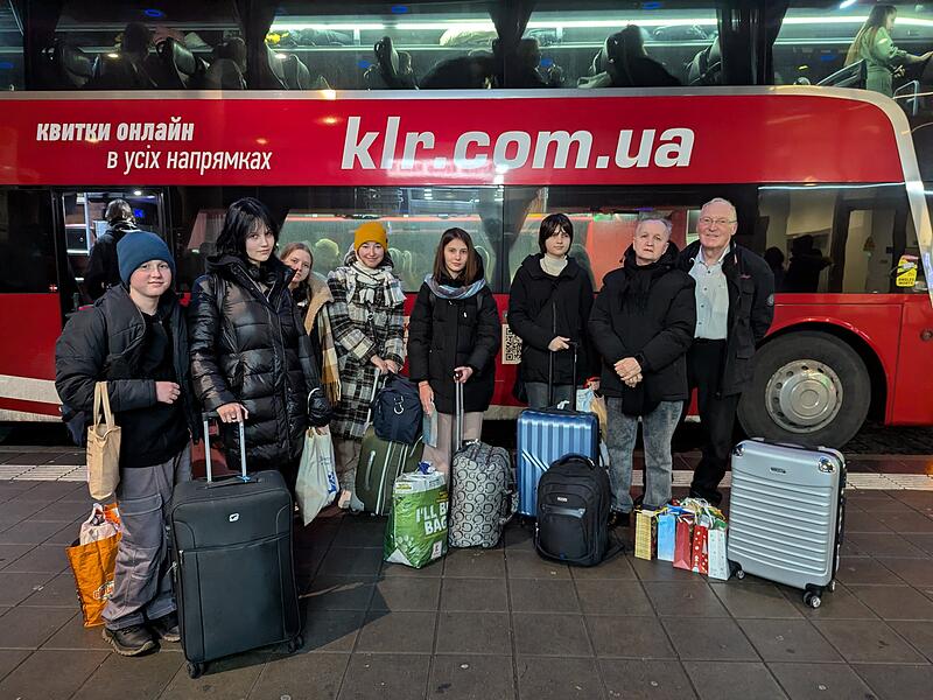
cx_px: 466
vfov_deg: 56.8
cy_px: 350
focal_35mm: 24
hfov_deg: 71.6
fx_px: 647
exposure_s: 1/33.3
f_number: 1.85
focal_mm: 6.81
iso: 942
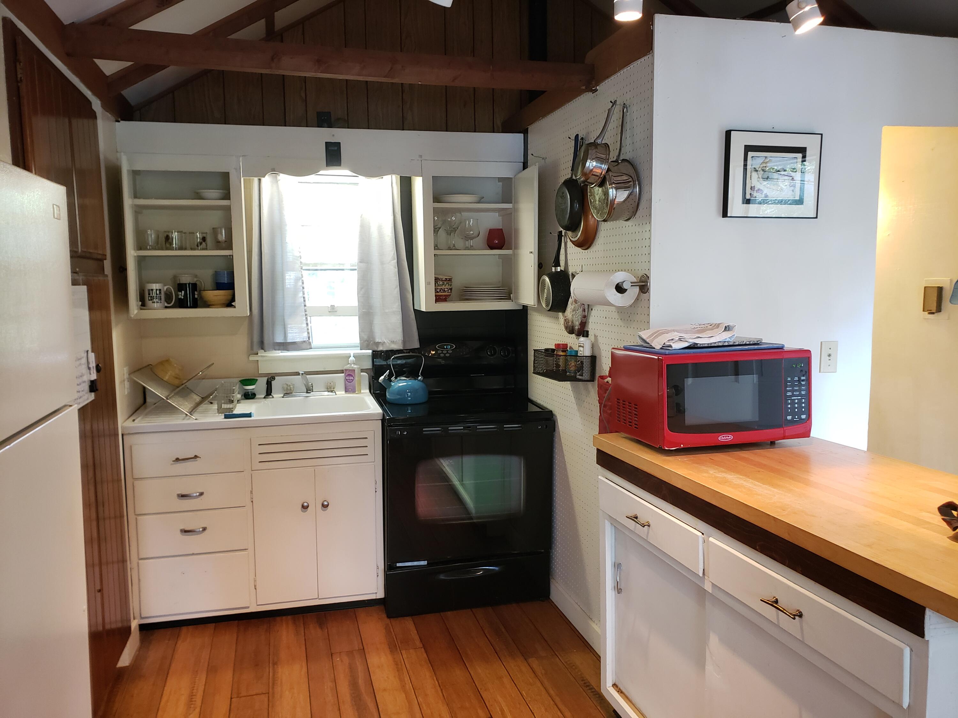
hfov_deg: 67.3
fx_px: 720
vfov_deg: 53.1
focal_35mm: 26
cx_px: 479
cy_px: 359
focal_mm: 4.3
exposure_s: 1/24
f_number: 2.4
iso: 320
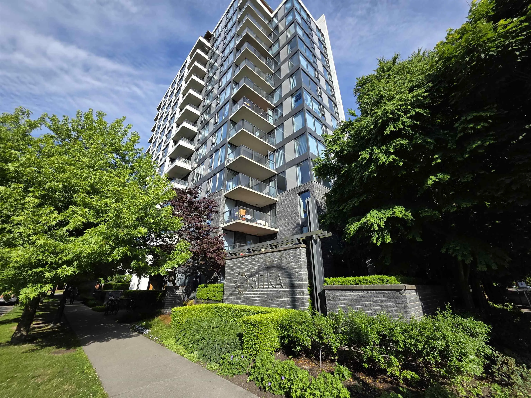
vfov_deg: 89.9
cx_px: 266
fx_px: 199
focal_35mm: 13
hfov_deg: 106.2
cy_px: 199
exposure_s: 1/1509
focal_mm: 2.2
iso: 40
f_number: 1.9
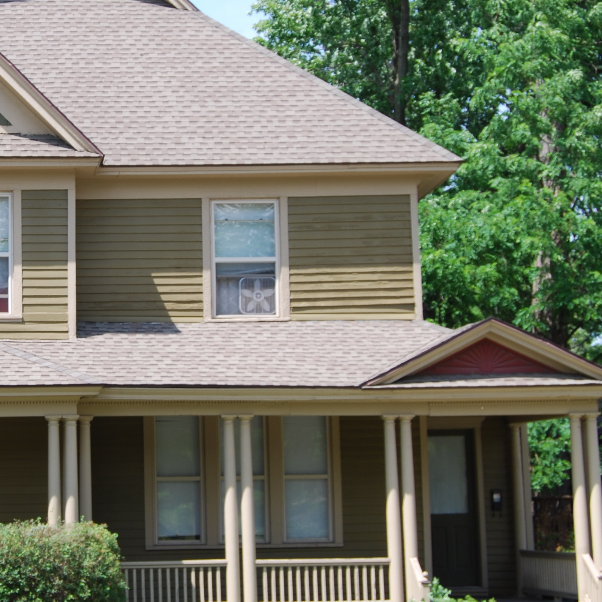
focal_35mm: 80
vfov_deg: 21.6
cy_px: 249
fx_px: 1574
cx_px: 31
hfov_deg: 21.1
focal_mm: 26
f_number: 6.3
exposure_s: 1/160
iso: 100
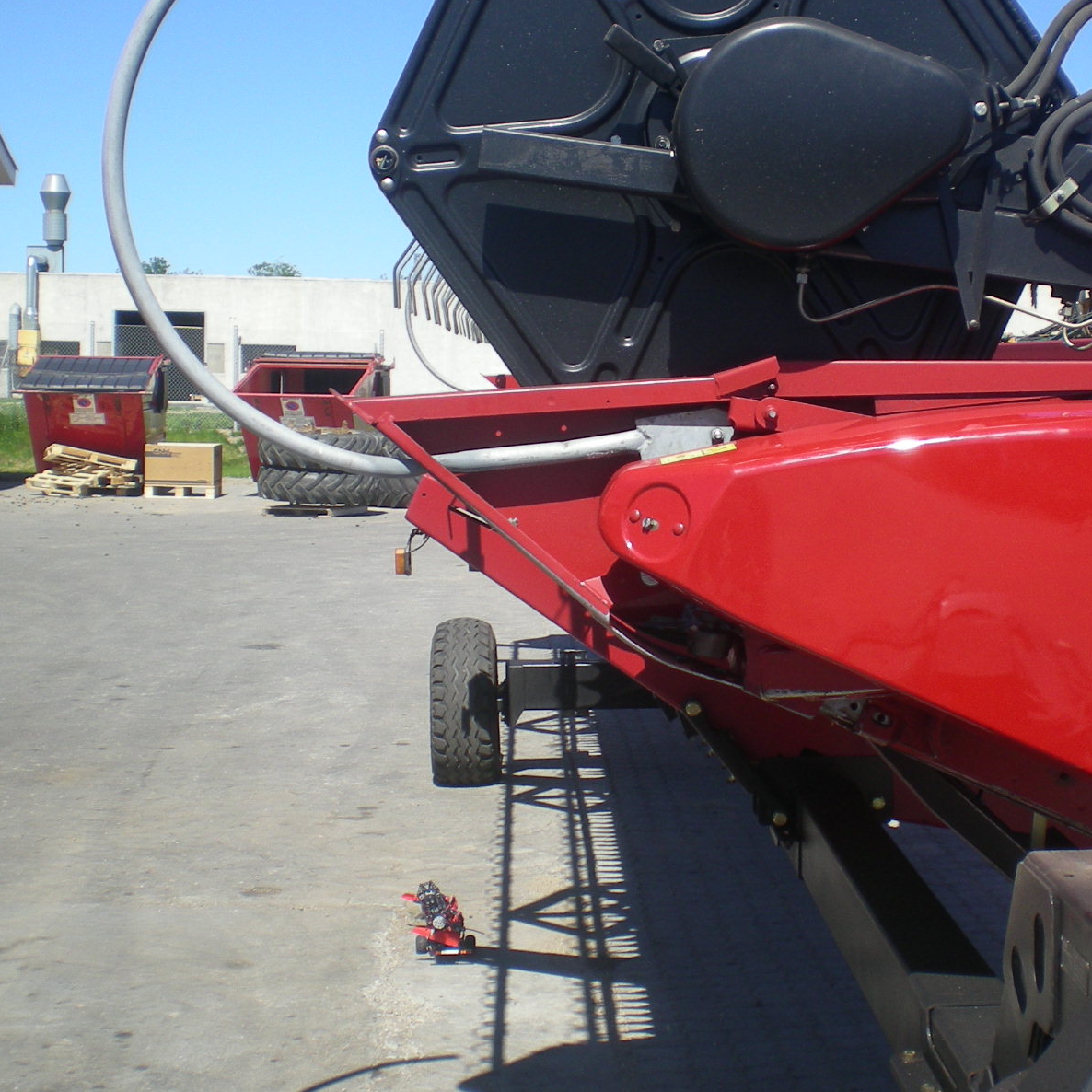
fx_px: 2070
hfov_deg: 29.4
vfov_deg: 29.5
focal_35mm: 58
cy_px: 578
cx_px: 705
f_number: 4.6
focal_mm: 6.3
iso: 50
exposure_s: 1/287
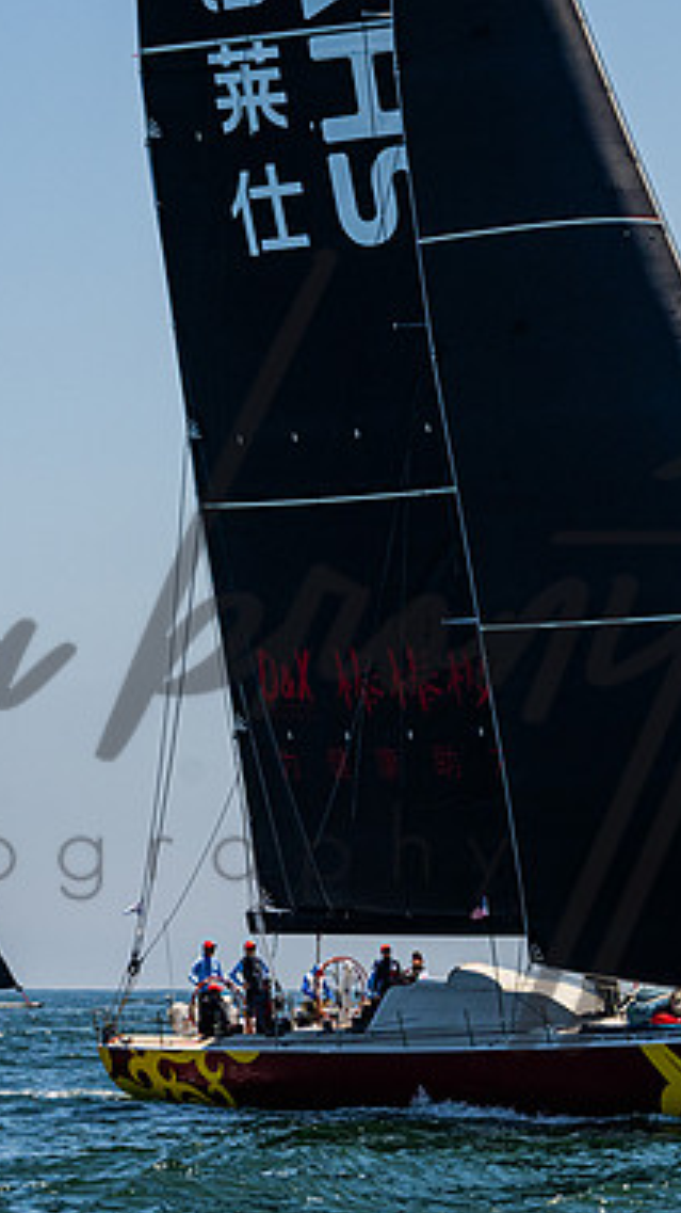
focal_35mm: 229
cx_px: 668
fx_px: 7356
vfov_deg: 9.4
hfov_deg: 5.3
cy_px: 728
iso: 500
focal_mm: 105
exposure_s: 1/2500
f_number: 8
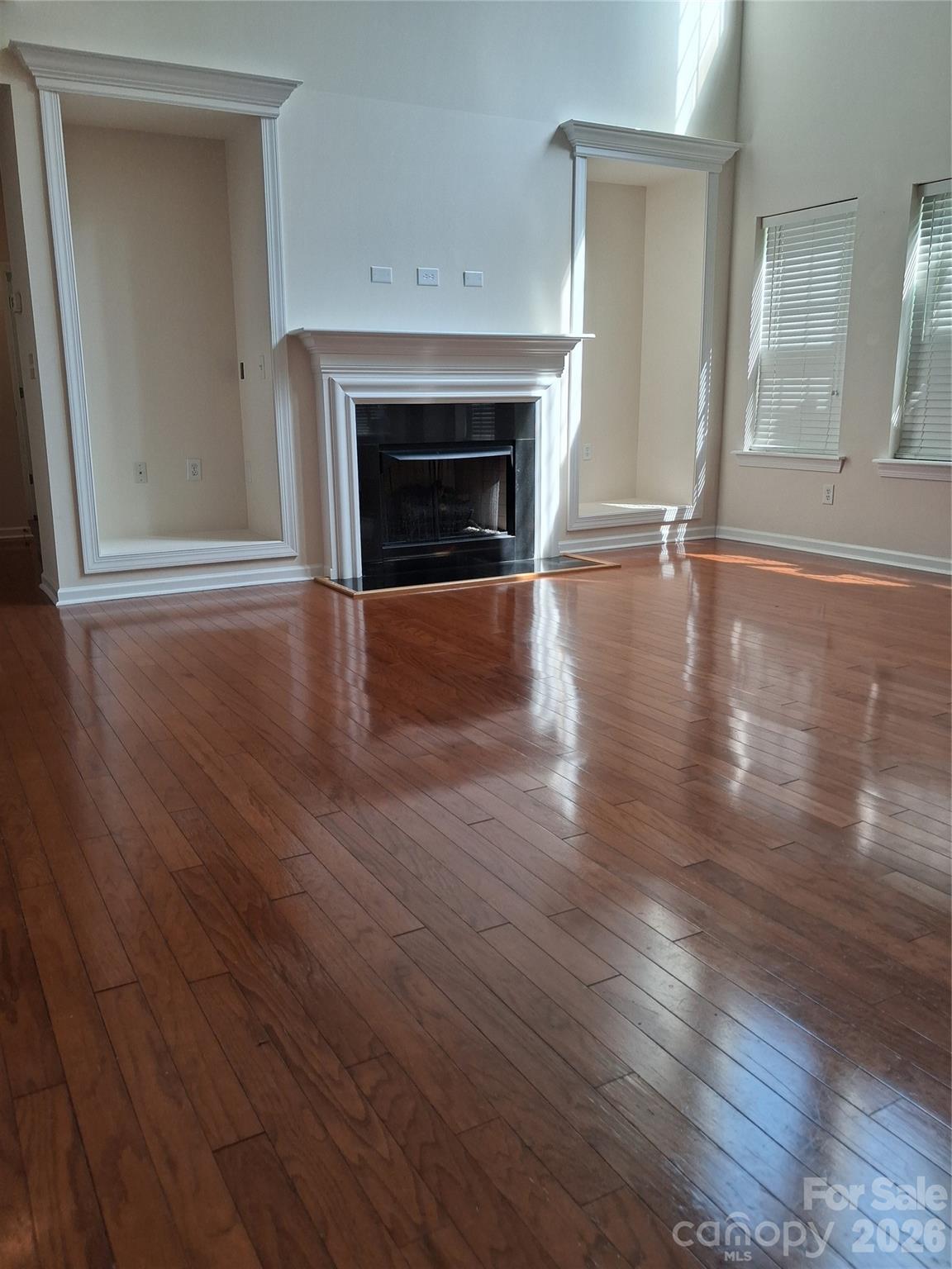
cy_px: 634
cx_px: 476
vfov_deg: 65.3
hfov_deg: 51.4
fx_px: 990
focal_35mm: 27
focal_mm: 4
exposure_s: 1/100
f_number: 1.8
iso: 40
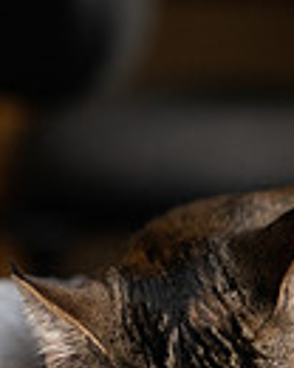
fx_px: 1762
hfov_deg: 9.5
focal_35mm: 162
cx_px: 212
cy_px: 263
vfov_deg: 11.9
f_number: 2.5
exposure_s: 1/320
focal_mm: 50
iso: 1000
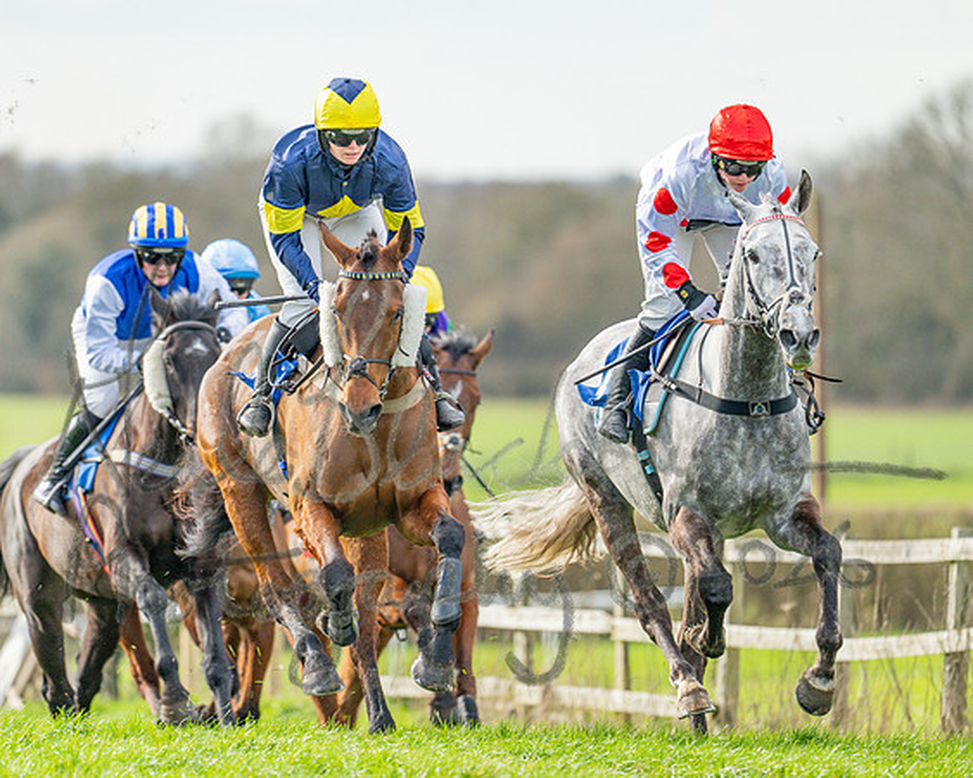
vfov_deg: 3.0
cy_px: 332
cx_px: 423
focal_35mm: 516
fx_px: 14855
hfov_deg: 3.8
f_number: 4.5
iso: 500
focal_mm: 400
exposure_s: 1/1600
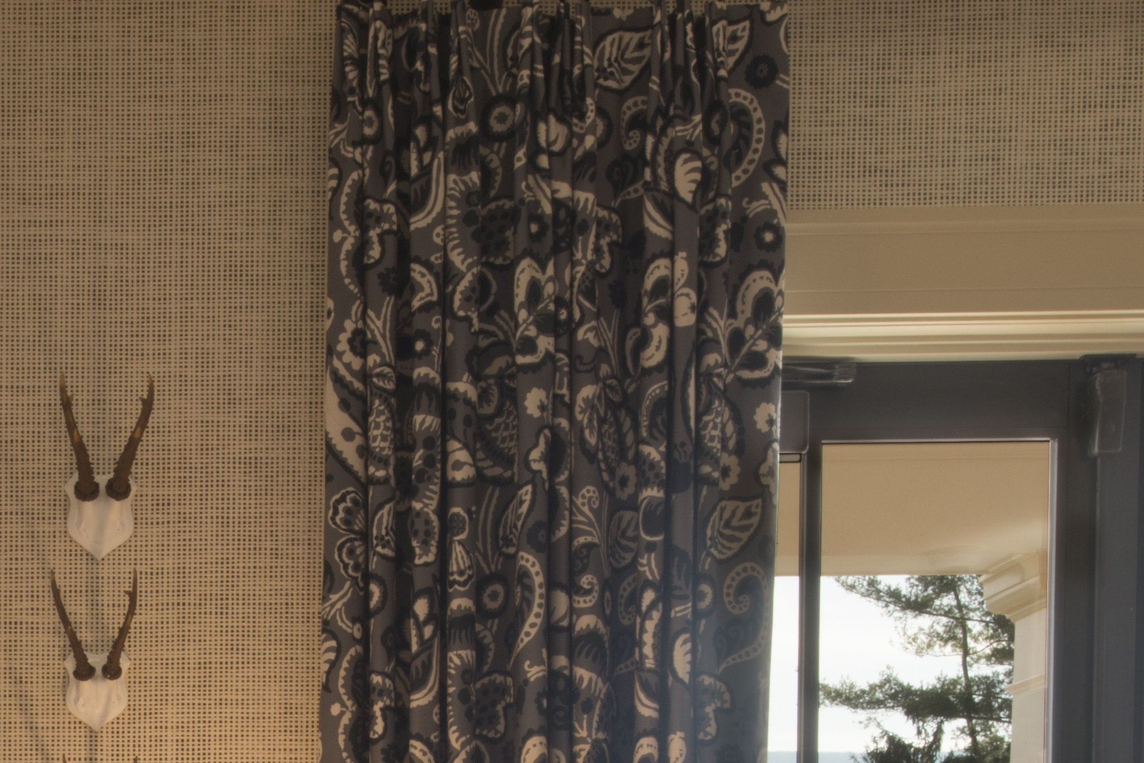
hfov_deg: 17.6
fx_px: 3496
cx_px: -252
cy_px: 1298
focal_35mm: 110
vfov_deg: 11.7
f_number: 16
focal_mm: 30
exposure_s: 1.3
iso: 100
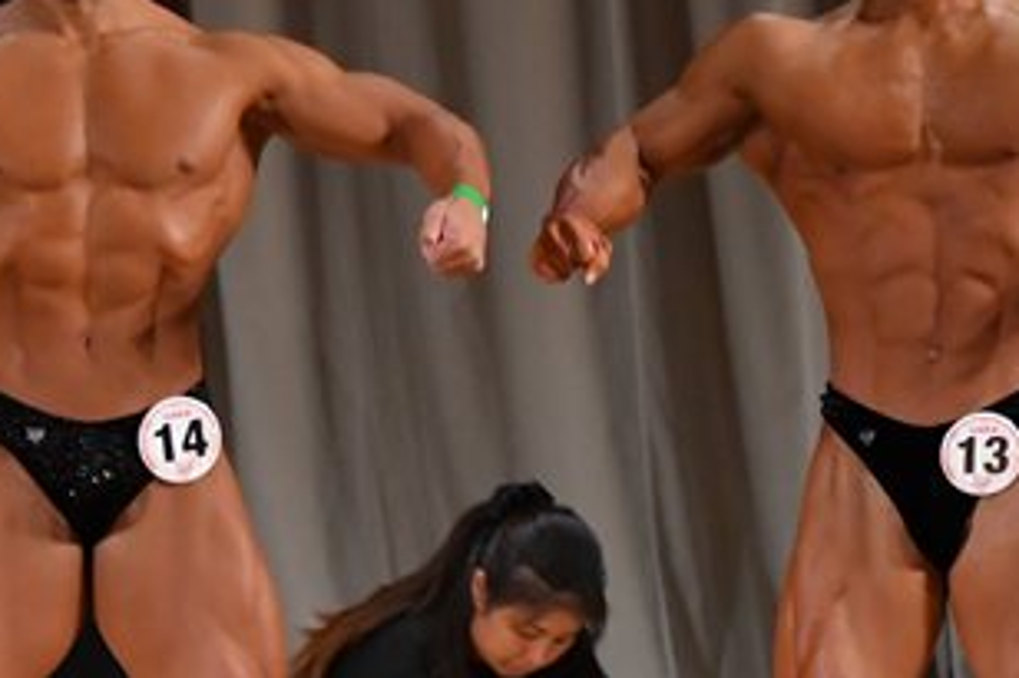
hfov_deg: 3.2
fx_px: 18133
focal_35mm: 641
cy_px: 423
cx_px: 835
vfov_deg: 2.1
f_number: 5.6
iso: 3200
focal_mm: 170
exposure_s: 1/400
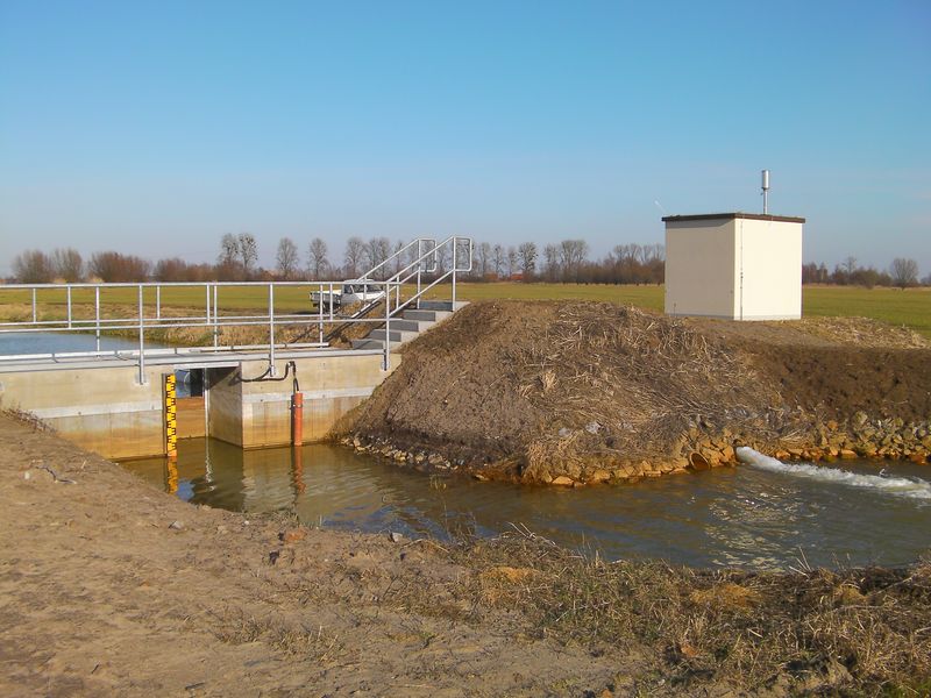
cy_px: 349
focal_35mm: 38
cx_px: 466
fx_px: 1022
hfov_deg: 49.0
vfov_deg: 37.7
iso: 50
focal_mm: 6.8
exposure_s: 1/420
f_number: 4.5
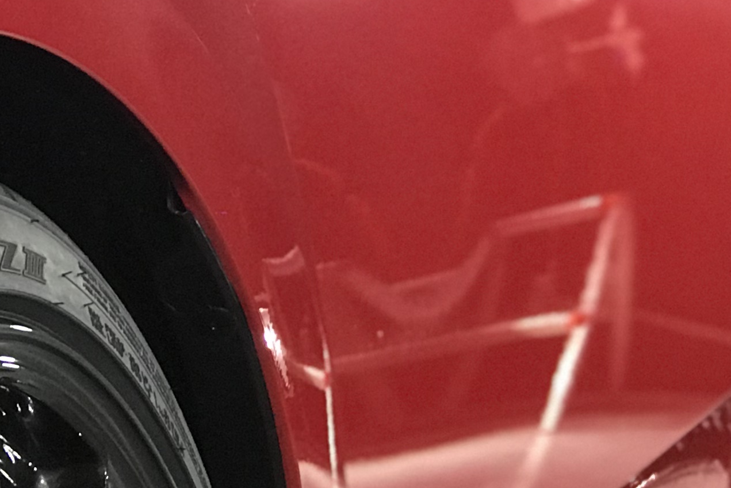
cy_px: 393
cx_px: 286
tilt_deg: -1.9
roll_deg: +5.4
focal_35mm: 188
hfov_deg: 10.9
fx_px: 3818
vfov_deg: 7.3
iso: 320
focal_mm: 6.6
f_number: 2.8
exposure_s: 1/60
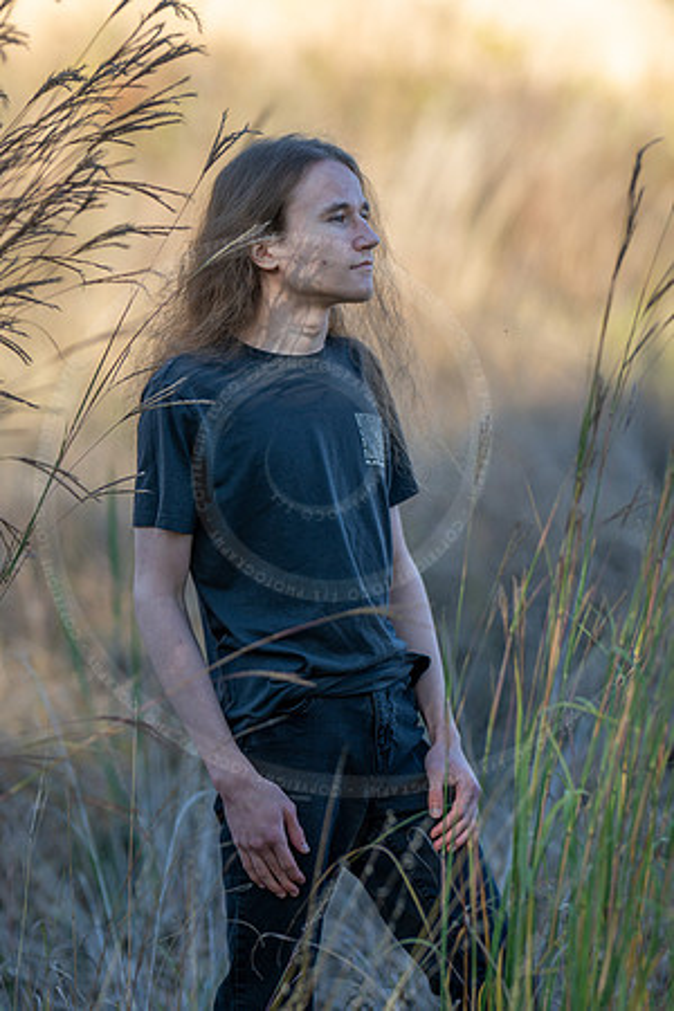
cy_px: 506
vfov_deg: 16.1
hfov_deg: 10.8
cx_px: 337
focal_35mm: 127
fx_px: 3566
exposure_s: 1/1000
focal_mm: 85
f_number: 1.6
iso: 80
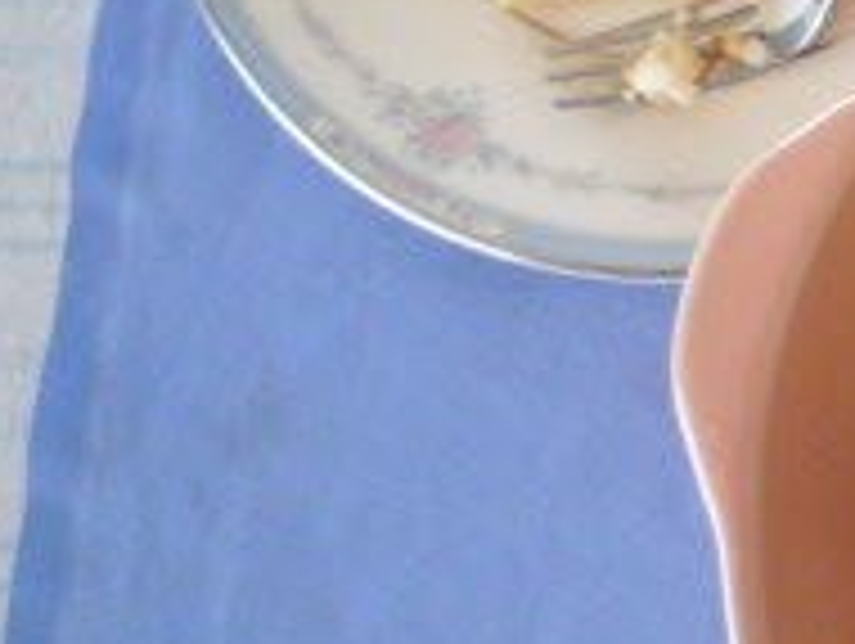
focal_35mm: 84
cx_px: 1413
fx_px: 2077
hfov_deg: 19.2
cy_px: -99
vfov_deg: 16.9
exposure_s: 1/30
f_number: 2.8
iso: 400
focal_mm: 4.4
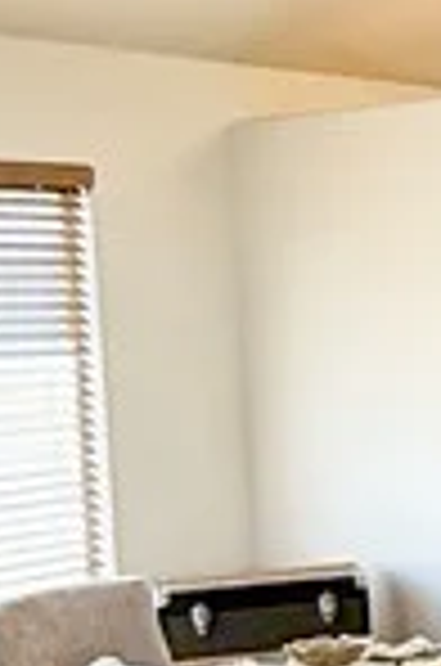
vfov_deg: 20.2
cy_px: 356
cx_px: 810
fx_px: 1864
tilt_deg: -1.2
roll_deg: +2.8
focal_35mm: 101
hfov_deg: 12.3
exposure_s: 1/120
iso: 200
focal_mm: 2.22
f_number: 2.2
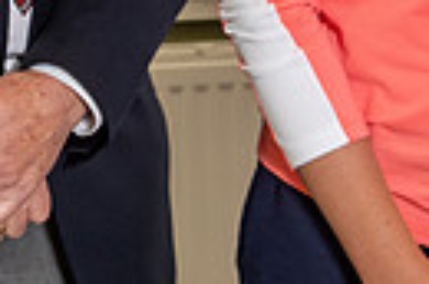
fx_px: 2342
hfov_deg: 10.4
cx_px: 112
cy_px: -319
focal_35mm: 197
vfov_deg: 6.7
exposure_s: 1/60
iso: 320
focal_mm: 44
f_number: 5.6
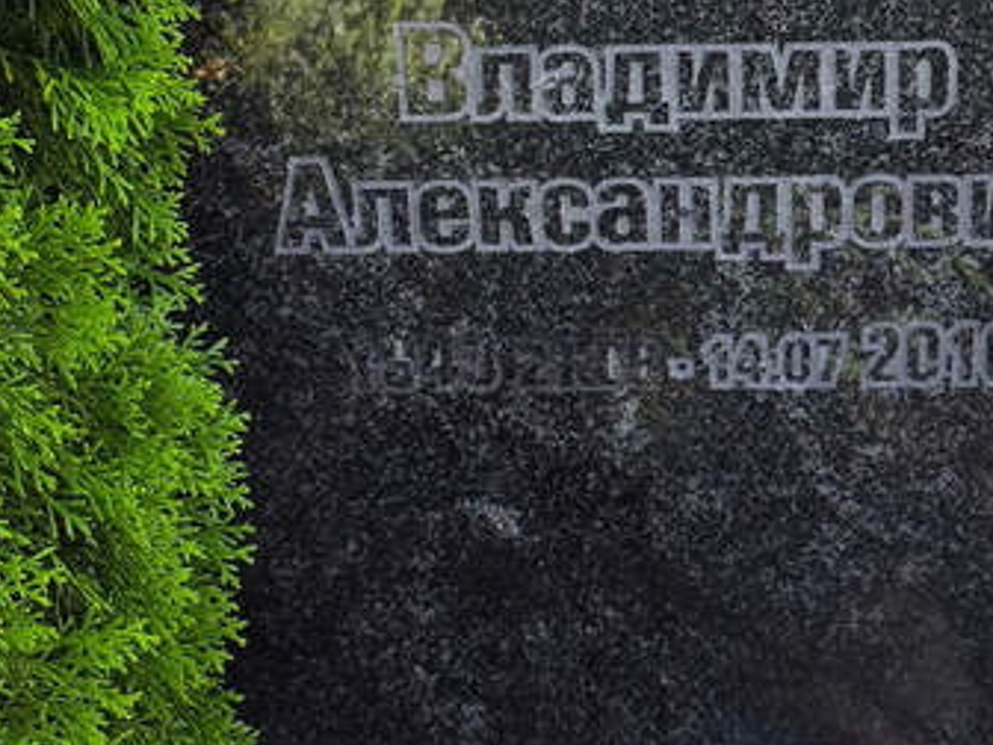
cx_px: 717
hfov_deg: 16.5
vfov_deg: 12.4
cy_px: 103
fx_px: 3414
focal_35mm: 119
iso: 50
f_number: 1.7
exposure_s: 1/180
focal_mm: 4.71
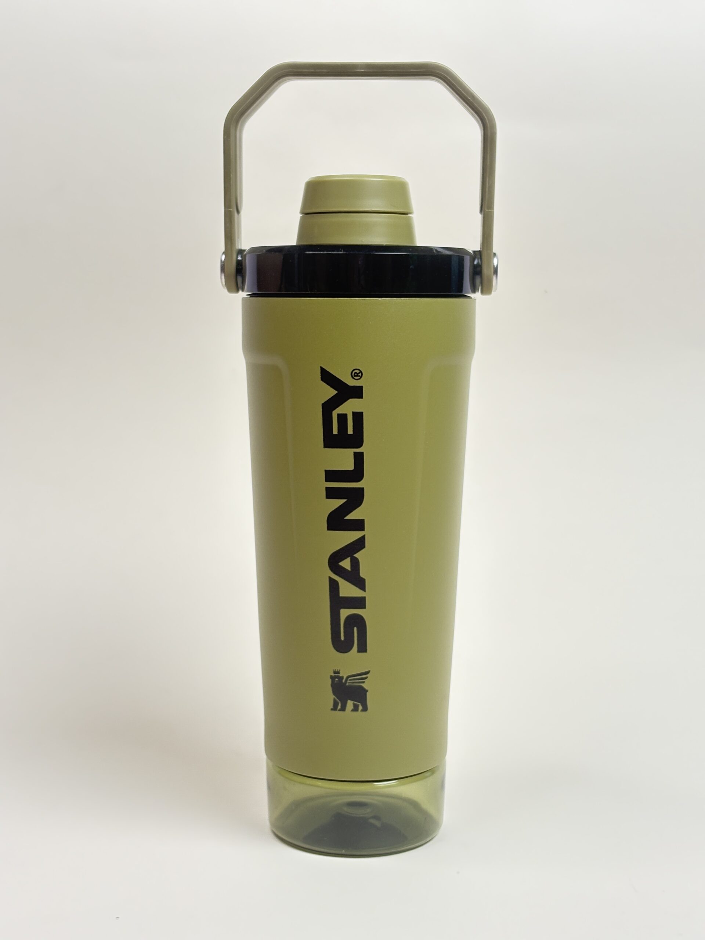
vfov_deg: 36.8
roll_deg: -0.5
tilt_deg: -6.1
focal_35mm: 52
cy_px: 470
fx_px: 1412
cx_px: 352
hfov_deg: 28.0
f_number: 1.6
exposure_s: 1/50
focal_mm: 5.96
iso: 40
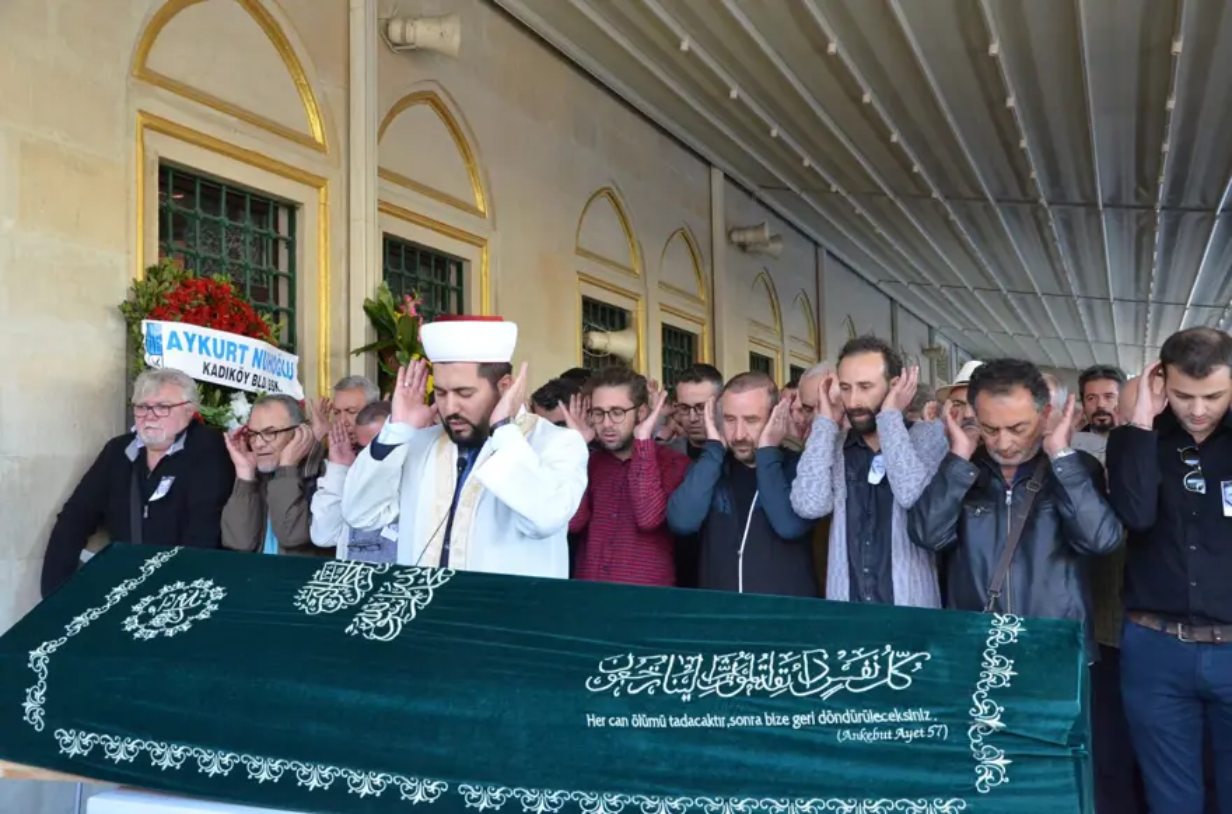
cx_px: 616
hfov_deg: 53.2
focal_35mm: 36
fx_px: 1229
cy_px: 407
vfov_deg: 36.7
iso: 2500
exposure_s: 1/200
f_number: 7.1
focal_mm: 24
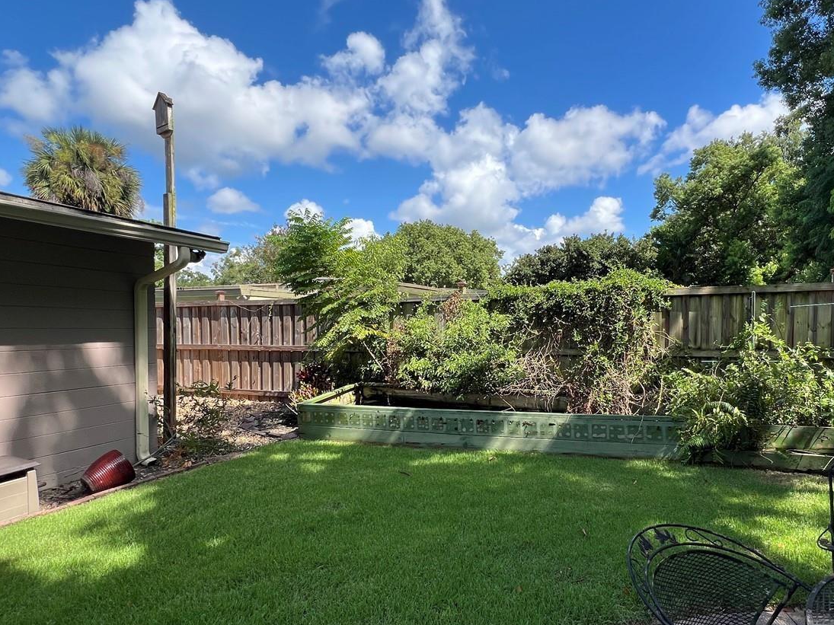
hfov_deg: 84.0
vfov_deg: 68.5
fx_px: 458
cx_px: 486
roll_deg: -0.4
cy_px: 345
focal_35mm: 19
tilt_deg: -2.0
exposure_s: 1/853
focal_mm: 1.57
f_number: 1.8
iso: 32
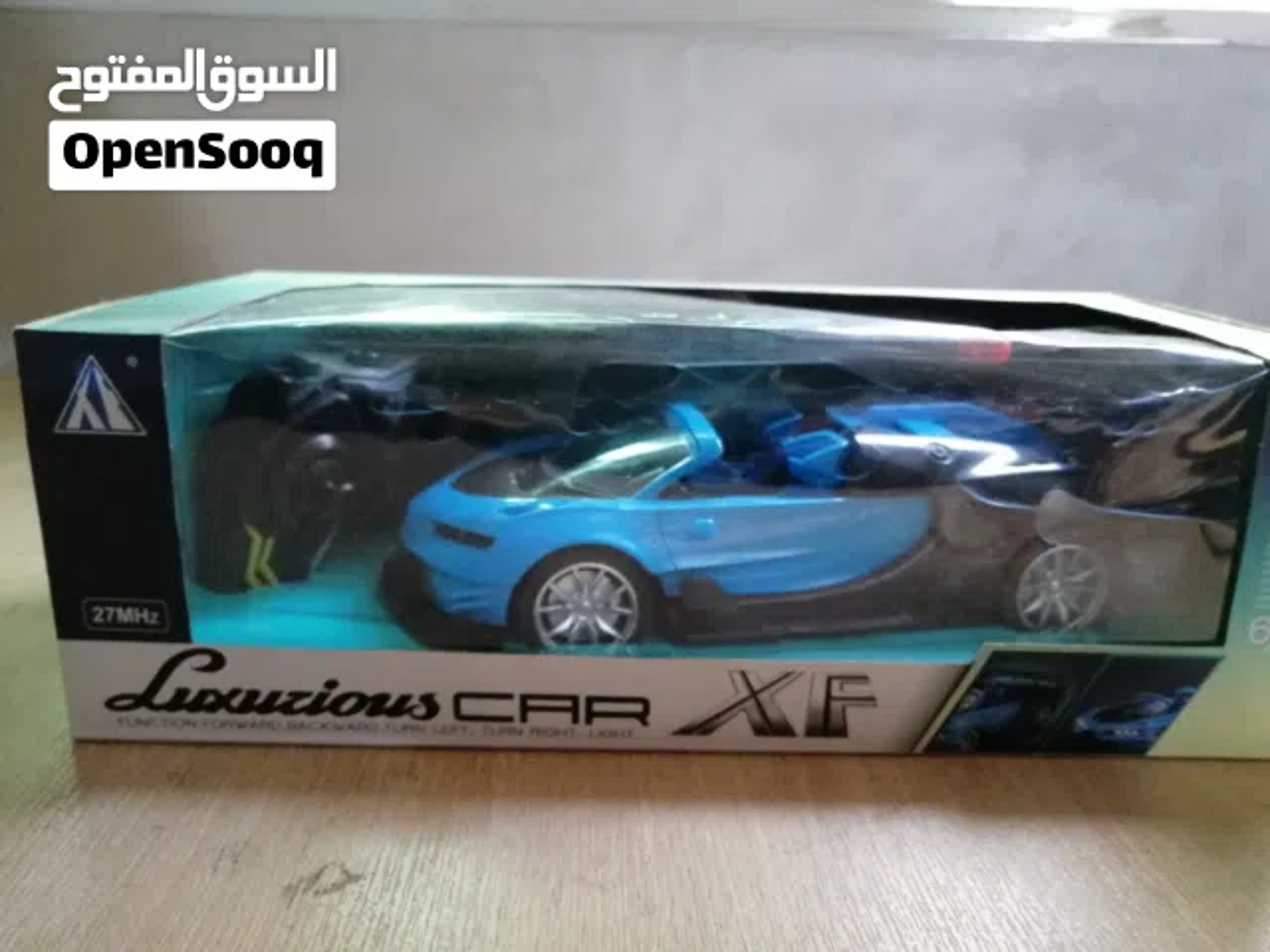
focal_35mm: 26
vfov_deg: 53.1
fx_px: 954
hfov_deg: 67.3
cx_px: 635
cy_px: 476
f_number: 1.8
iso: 640
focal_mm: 3.95
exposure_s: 1/20
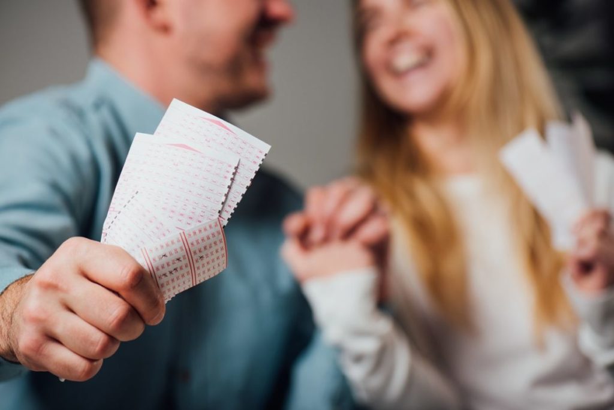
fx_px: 1792
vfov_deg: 13.1
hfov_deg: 19.4
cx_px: 307
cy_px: 205
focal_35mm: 105
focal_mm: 105
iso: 100
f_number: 5
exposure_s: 1/200
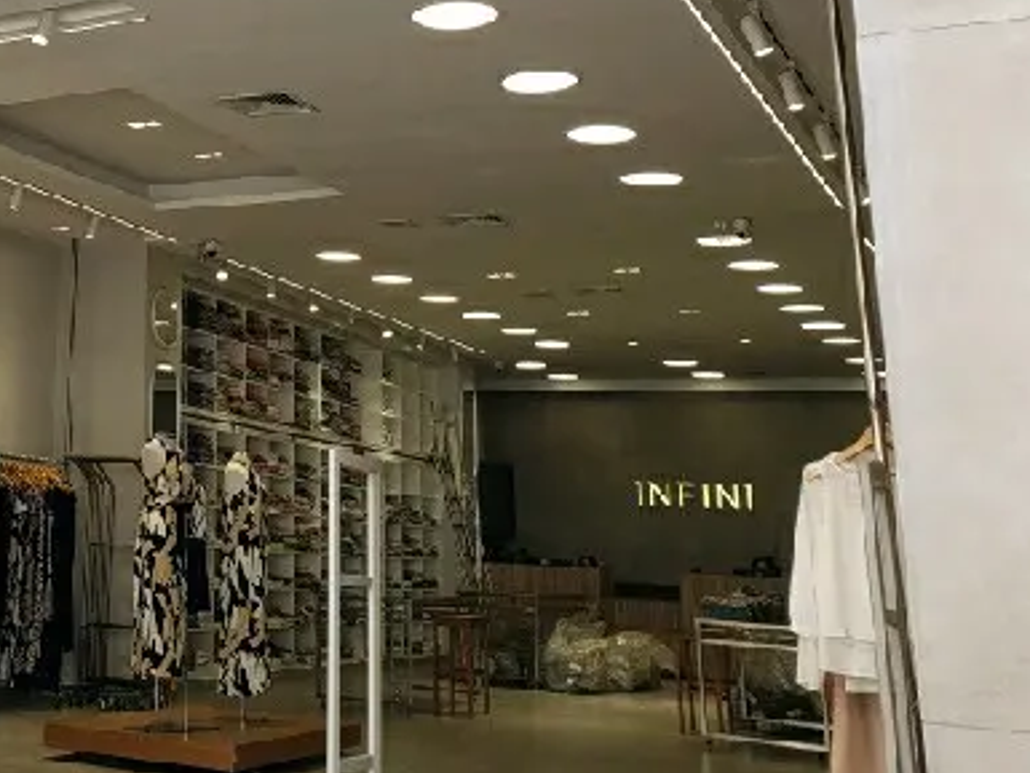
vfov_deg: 26.2
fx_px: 1607
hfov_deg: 32.9
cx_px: 27
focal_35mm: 54
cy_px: 78
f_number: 2.4
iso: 50
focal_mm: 4.3
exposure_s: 1/192
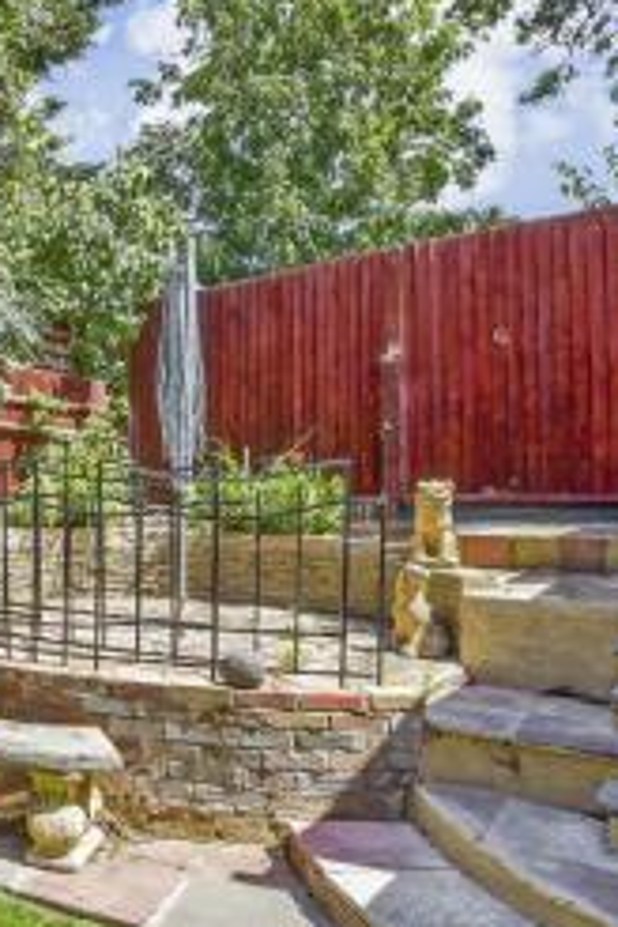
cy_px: 499
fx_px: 747
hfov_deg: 37.6
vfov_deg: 63.6
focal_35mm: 29
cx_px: -60
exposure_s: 1/800
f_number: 8
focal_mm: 10
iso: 320
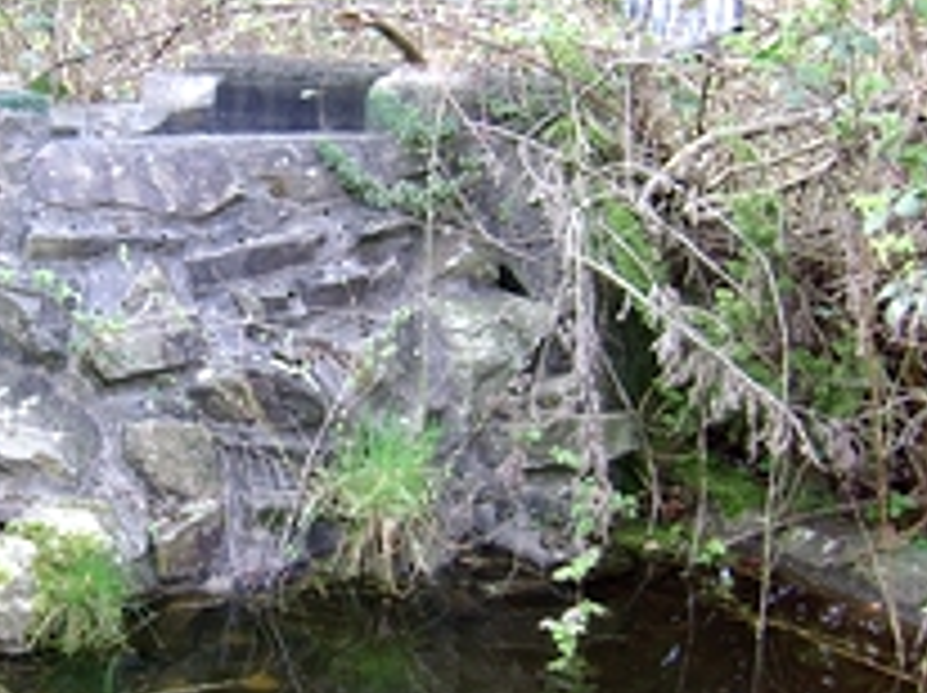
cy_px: 360
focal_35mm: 68
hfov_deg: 28.0
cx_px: 184
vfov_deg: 21.6
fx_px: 1819
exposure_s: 1/38
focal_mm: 5.95
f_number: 2.8
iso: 100
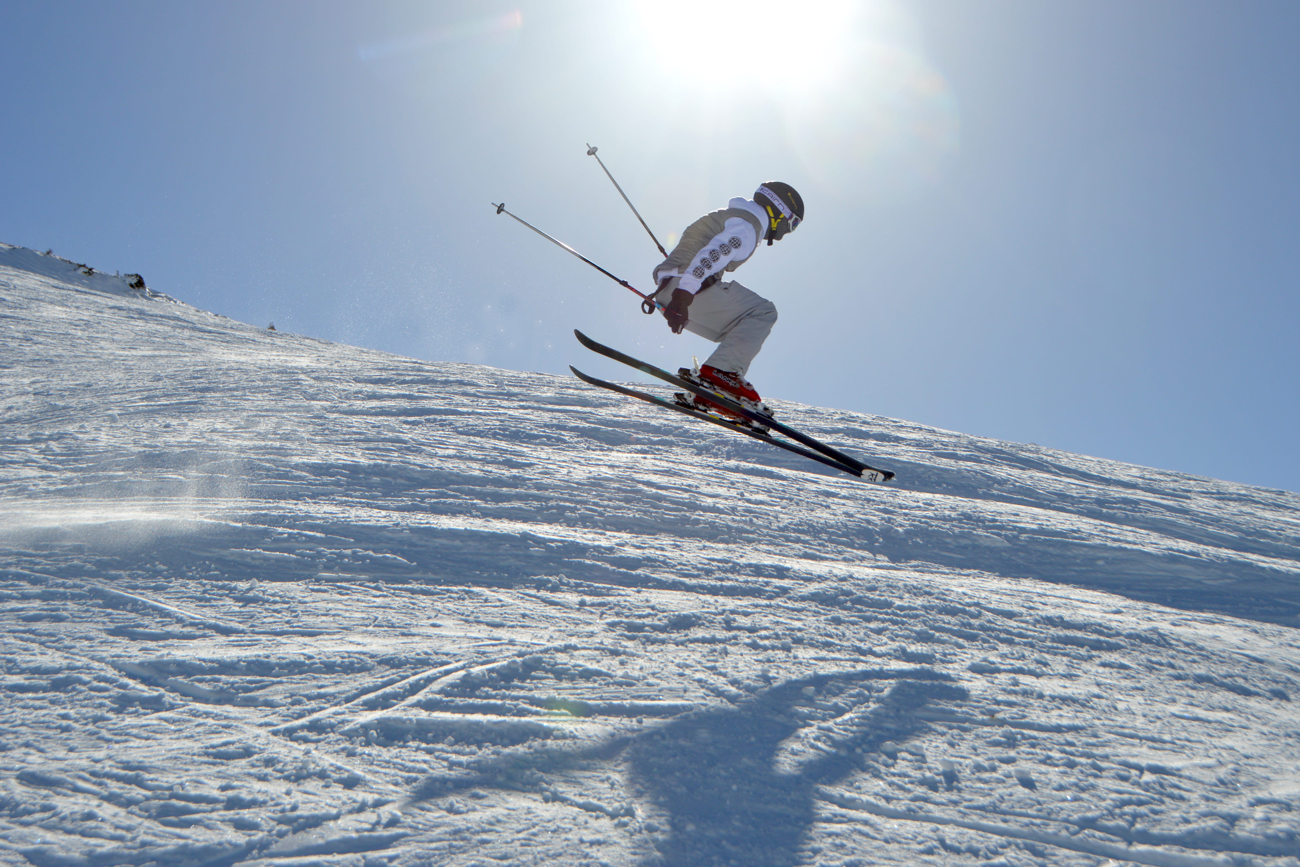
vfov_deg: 26.0
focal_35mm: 52
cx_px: 641
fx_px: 1878
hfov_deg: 38.2
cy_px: 420
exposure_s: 1/2000
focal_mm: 32
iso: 180
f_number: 7.1
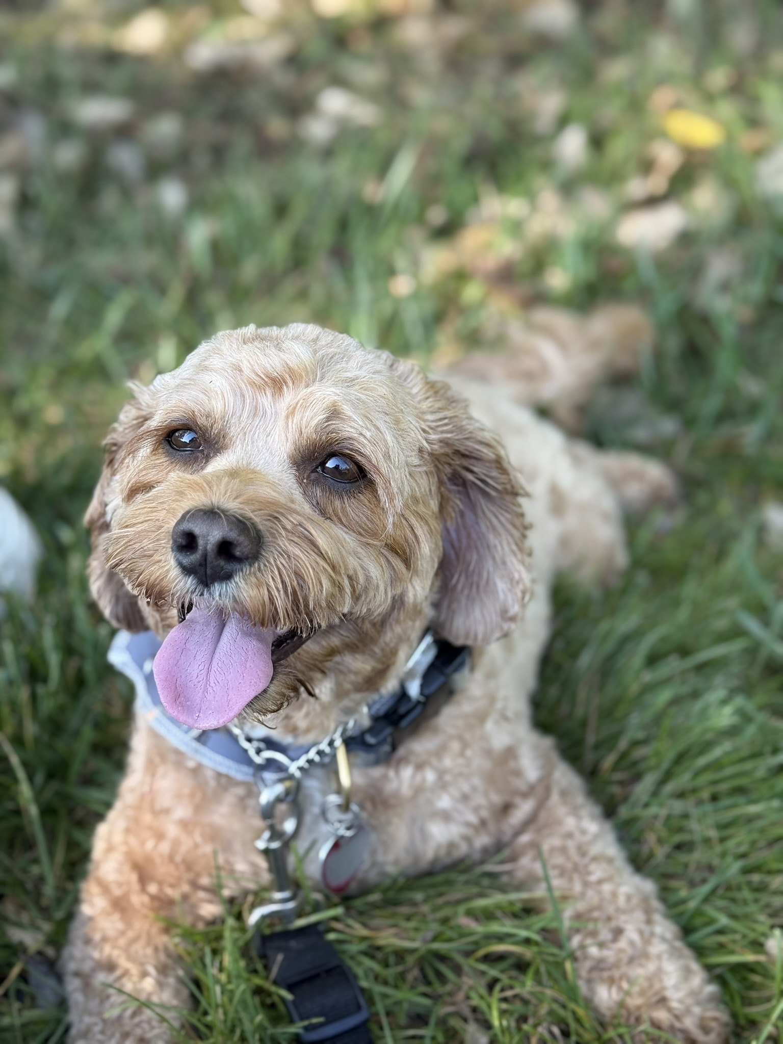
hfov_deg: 30.3
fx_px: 1448
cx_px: 392
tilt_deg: -30.3
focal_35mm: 48
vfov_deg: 39.7
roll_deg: +1.1
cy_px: 522
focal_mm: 6.76
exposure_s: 1/427
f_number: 1.78
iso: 80
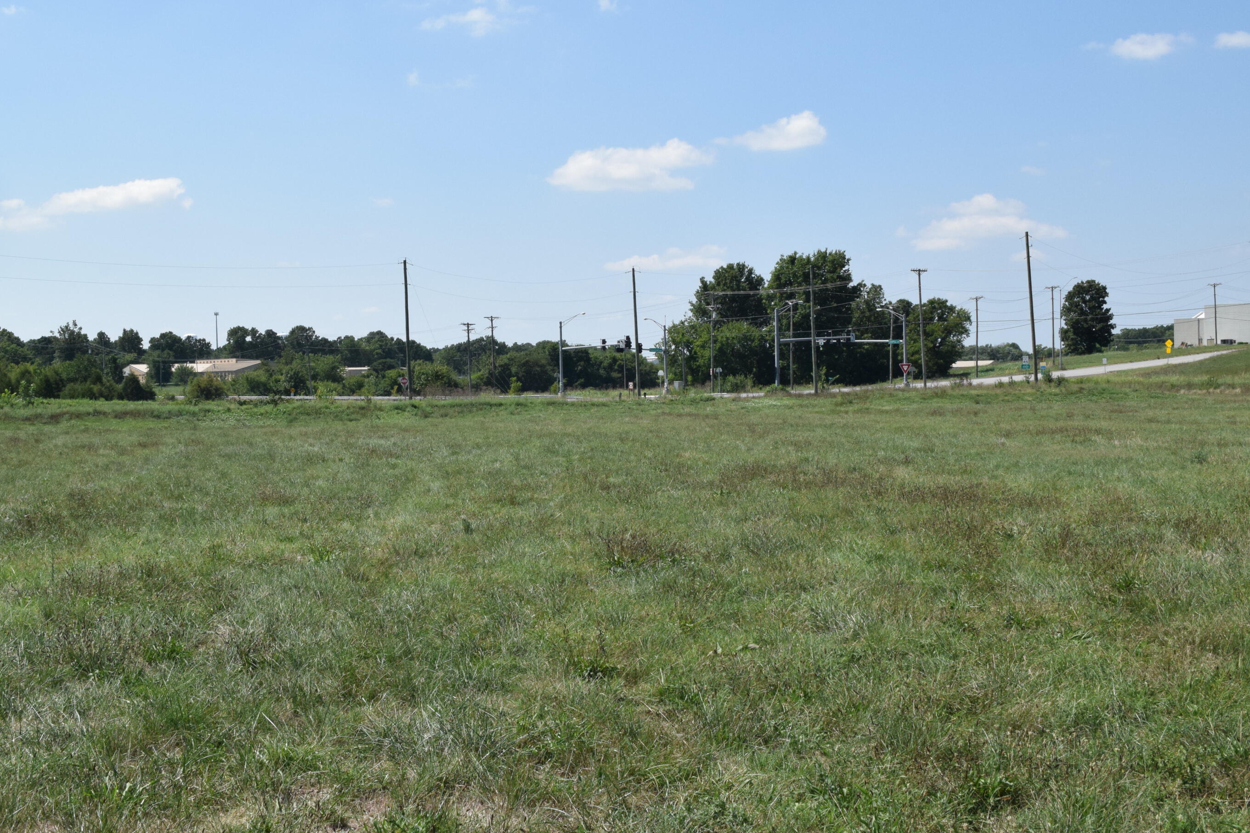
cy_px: 437
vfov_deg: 31.2
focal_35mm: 43
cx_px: 575
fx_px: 1493
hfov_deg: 45.4
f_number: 14
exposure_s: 1/800
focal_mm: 26
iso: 1250
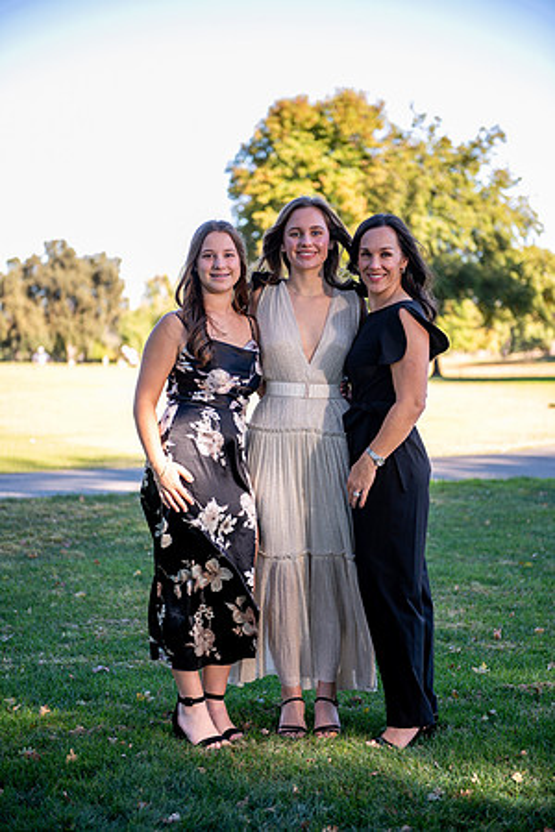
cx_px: 278
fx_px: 1619
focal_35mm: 70
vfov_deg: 28.8
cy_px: 416
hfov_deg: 19.5
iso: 320
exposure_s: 1/640
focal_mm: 70
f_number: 2.8
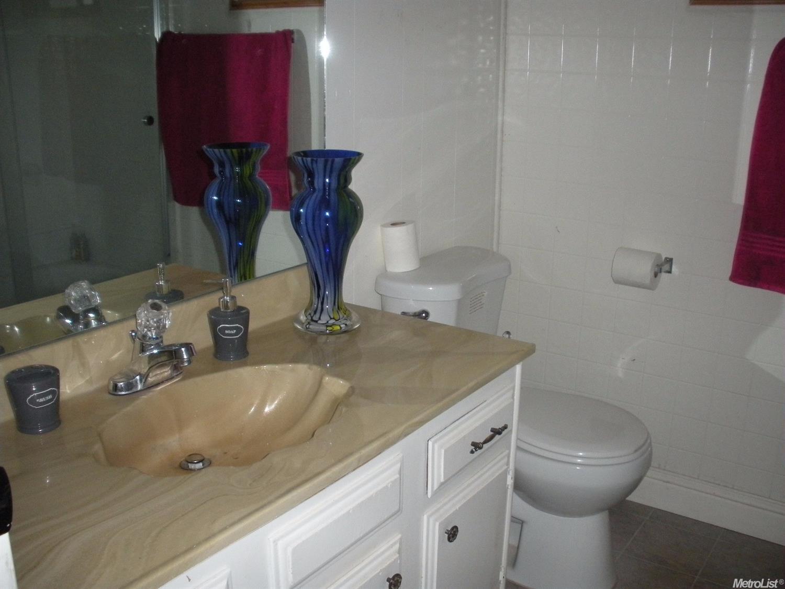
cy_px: 294
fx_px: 793
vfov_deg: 40.7
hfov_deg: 52.6
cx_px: 392
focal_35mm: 35
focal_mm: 6.3
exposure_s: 1/60
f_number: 3.5
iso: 400
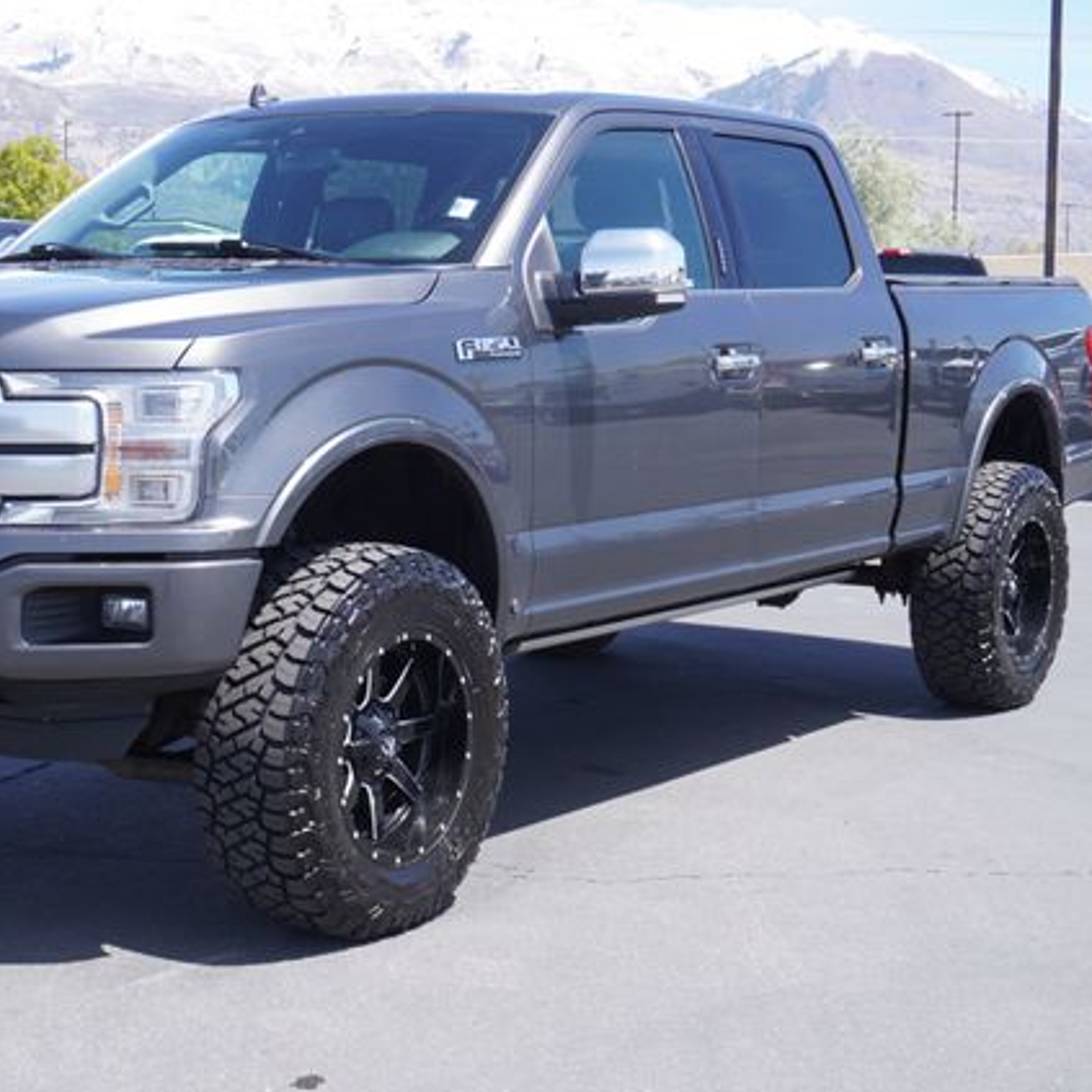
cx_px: 349
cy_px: 547
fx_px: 2271
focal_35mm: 64
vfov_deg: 27.0
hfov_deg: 26.8
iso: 100
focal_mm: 33
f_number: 7.1
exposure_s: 1/125
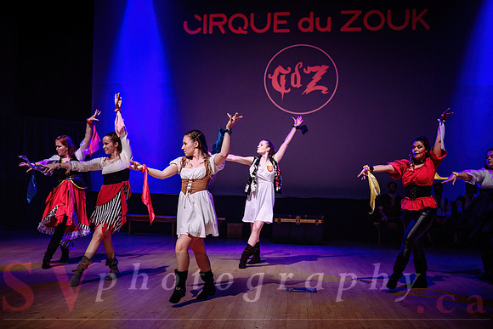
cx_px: 211
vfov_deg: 33.6
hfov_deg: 48.6
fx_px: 544
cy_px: 186
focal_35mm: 40
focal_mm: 34.5
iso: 1600
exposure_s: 1/320
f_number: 2.8
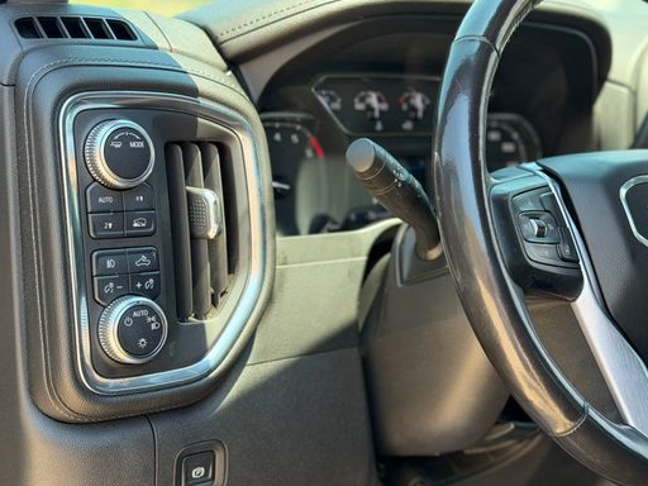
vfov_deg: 24.4
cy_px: 287
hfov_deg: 32.2
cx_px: 343
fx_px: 1123
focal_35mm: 60
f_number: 1.78
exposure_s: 1/322
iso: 80
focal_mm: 6.76
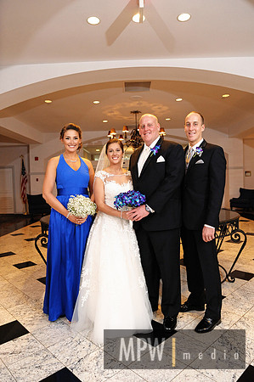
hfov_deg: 53.0
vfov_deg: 73.8
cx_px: 127
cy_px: 191
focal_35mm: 24
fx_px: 255
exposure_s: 1/200
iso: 2500
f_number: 2.8
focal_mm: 24
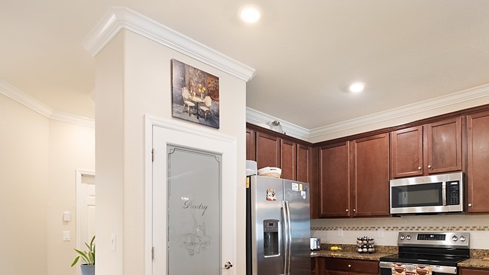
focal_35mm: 23
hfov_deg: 78.5
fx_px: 298
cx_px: 269
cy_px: 229
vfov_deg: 46.2
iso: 1250
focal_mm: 10
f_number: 4
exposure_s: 1/20
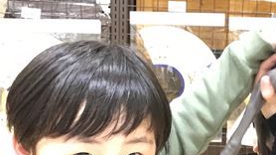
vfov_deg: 16.5
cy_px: 88
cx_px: 219
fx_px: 534
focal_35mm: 73
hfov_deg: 28.4
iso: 200
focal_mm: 3.3
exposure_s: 1/20
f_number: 2.4
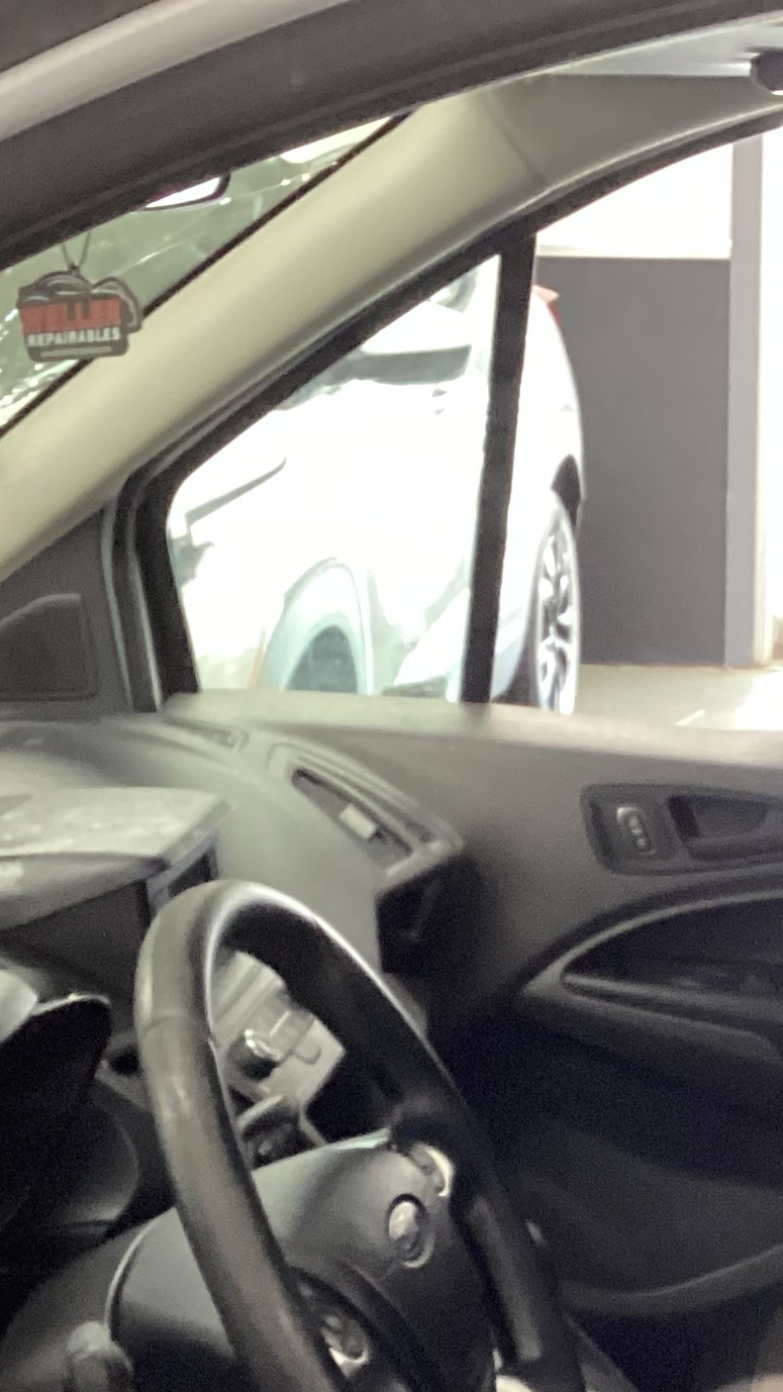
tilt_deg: -20.2
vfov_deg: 25.8
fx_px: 2953
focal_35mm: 80
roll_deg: -0.5
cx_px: 712
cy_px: 1231
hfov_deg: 14.9
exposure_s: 1/25
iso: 500
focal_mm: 3.3
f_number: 2.4
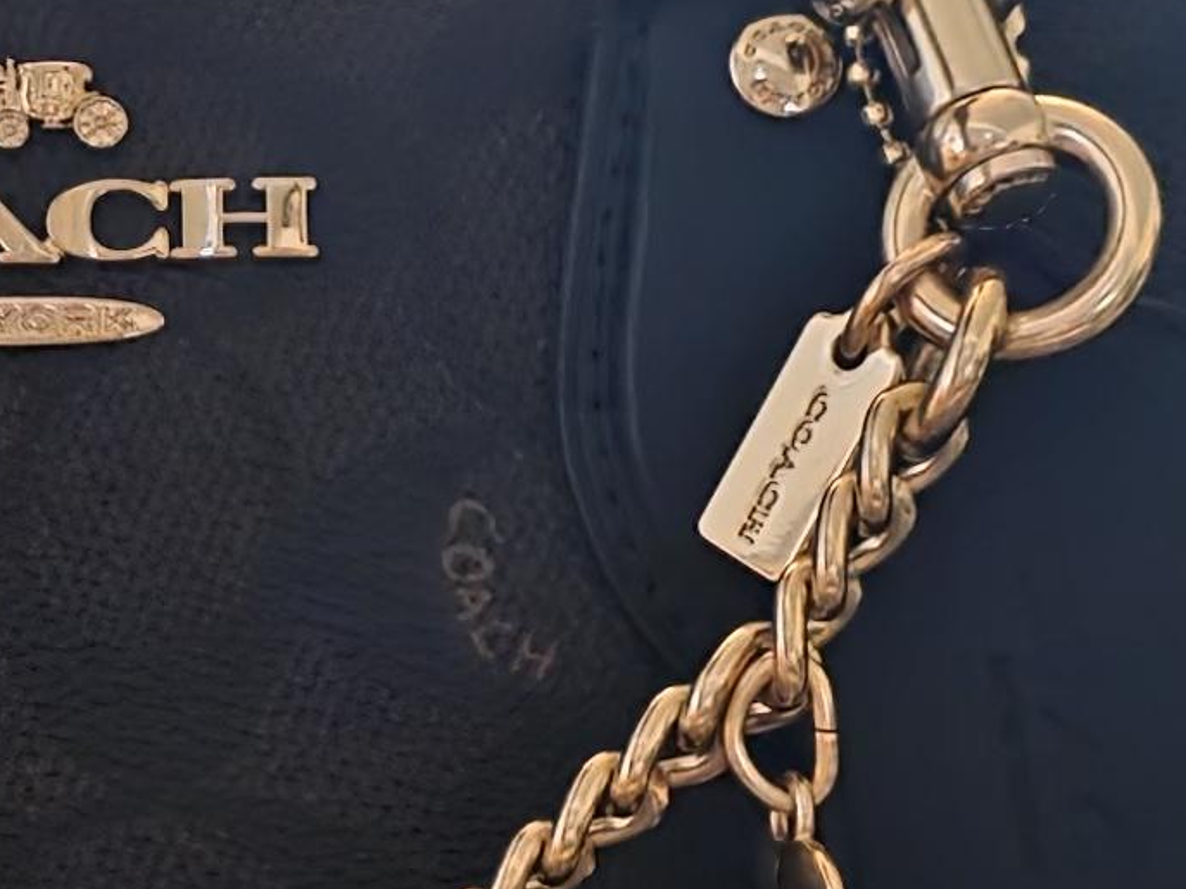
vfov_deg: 11.1
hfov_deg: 14.6
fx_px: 4590
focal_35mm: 134
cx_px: 171
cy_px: 454
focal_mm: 6.3
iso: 2000
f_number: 1.7
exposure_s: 1/15
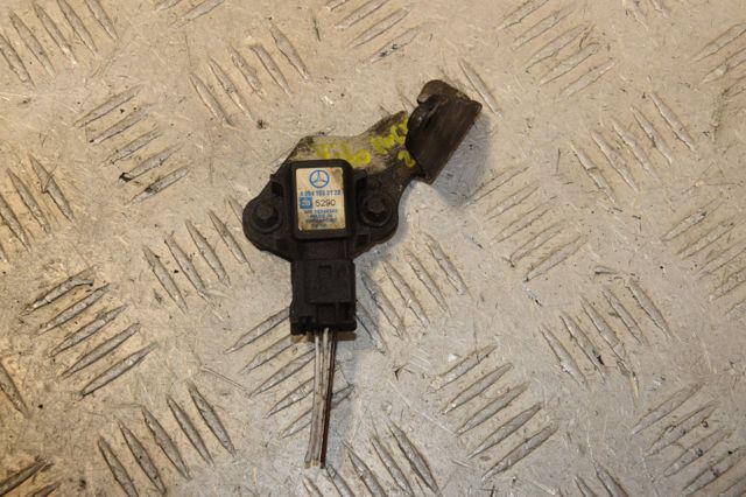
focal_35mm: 75
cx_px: 373
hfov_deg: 27.0
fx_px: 1553
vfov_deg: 18.2
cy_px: 248
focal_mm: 50
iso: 800
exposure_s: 1/200
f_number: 10
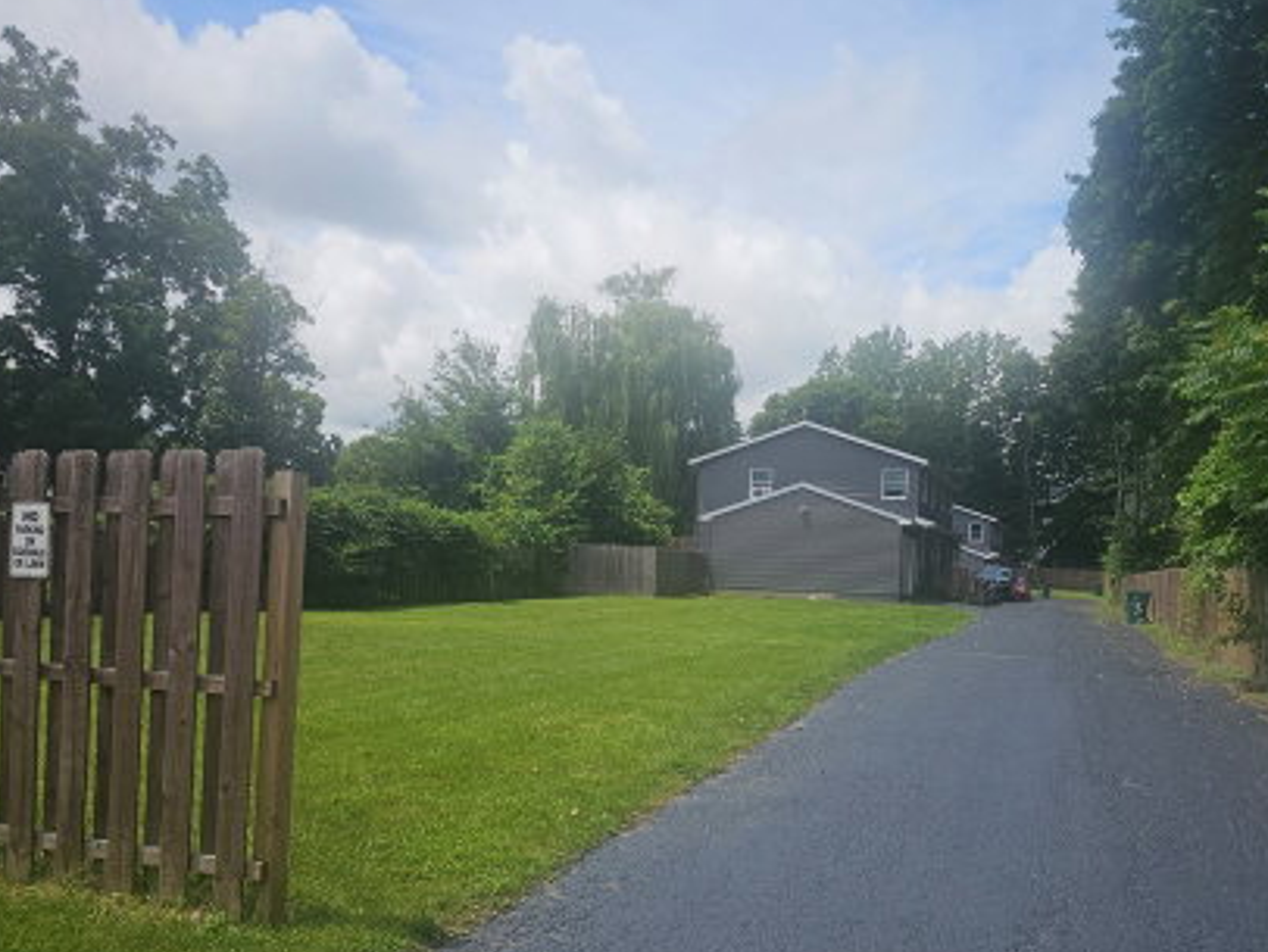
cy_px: 549
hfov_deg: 61.5
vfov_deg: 48.1
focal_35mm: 29
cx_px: 703
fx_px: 1063
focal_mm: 6.3
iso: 10
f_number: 1.7
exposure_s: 1/912
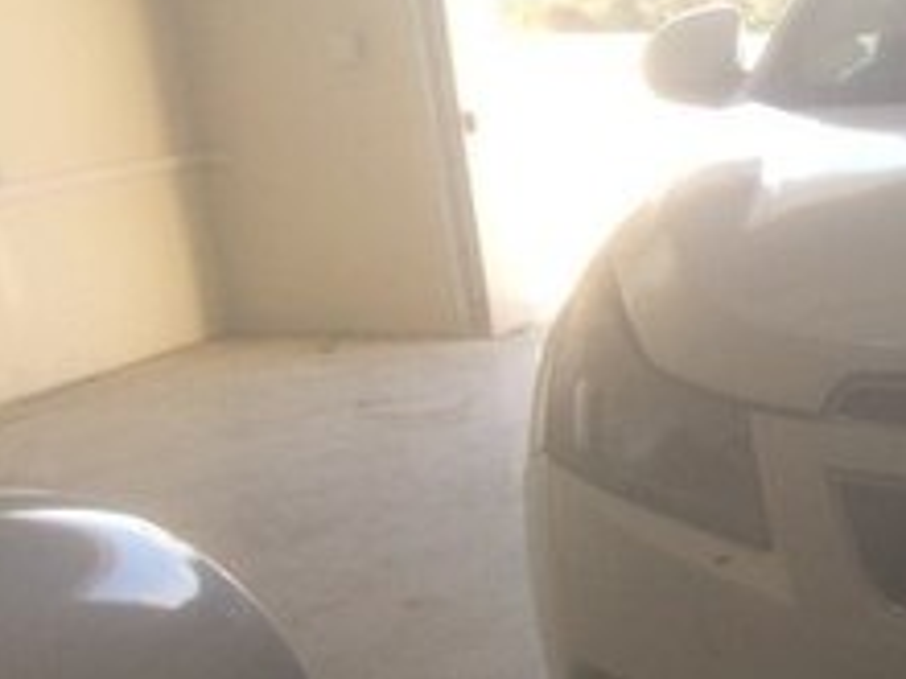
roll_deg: -0.3
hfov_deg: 19.6
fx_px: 2277
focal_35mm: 87
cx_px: 1355
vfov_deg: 16.5
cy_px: 714
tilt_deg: -20.1
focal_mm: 4.15
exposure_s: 1/100
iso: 50
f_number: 2.2
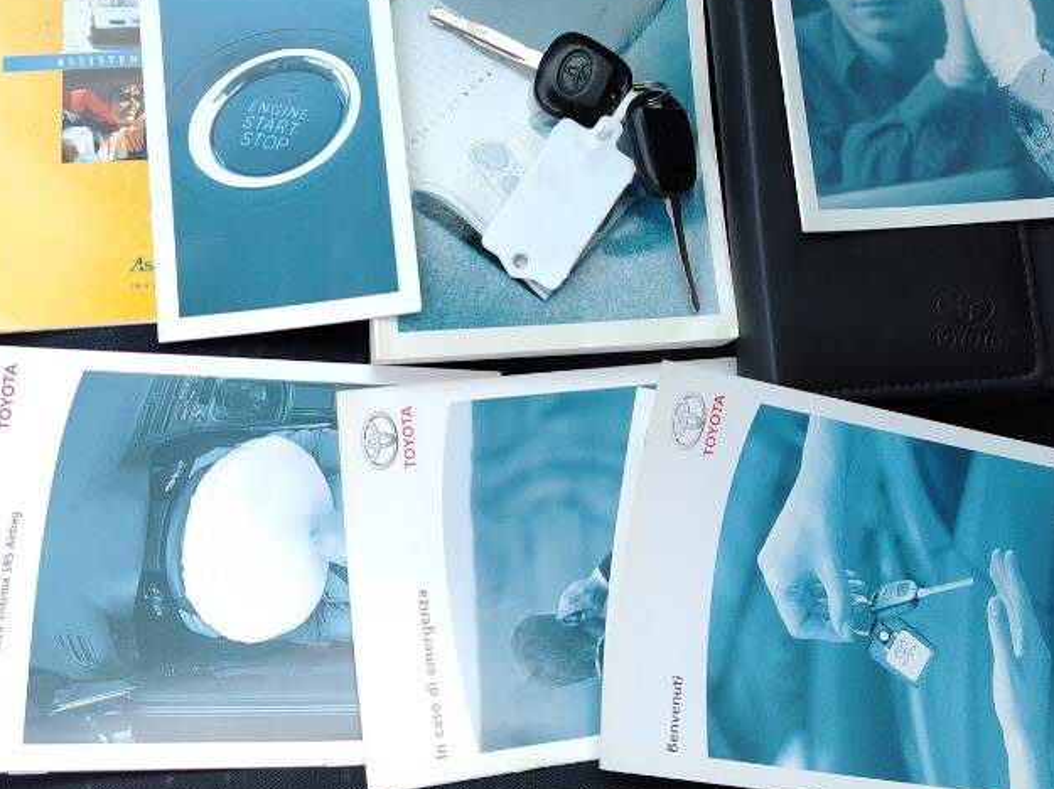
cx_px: 615
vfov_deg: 34.8
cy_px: 271
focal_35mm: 41
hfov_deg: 45.6
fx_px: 1248
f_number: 1.75
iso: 447
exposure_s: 1/100
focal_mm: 5.25
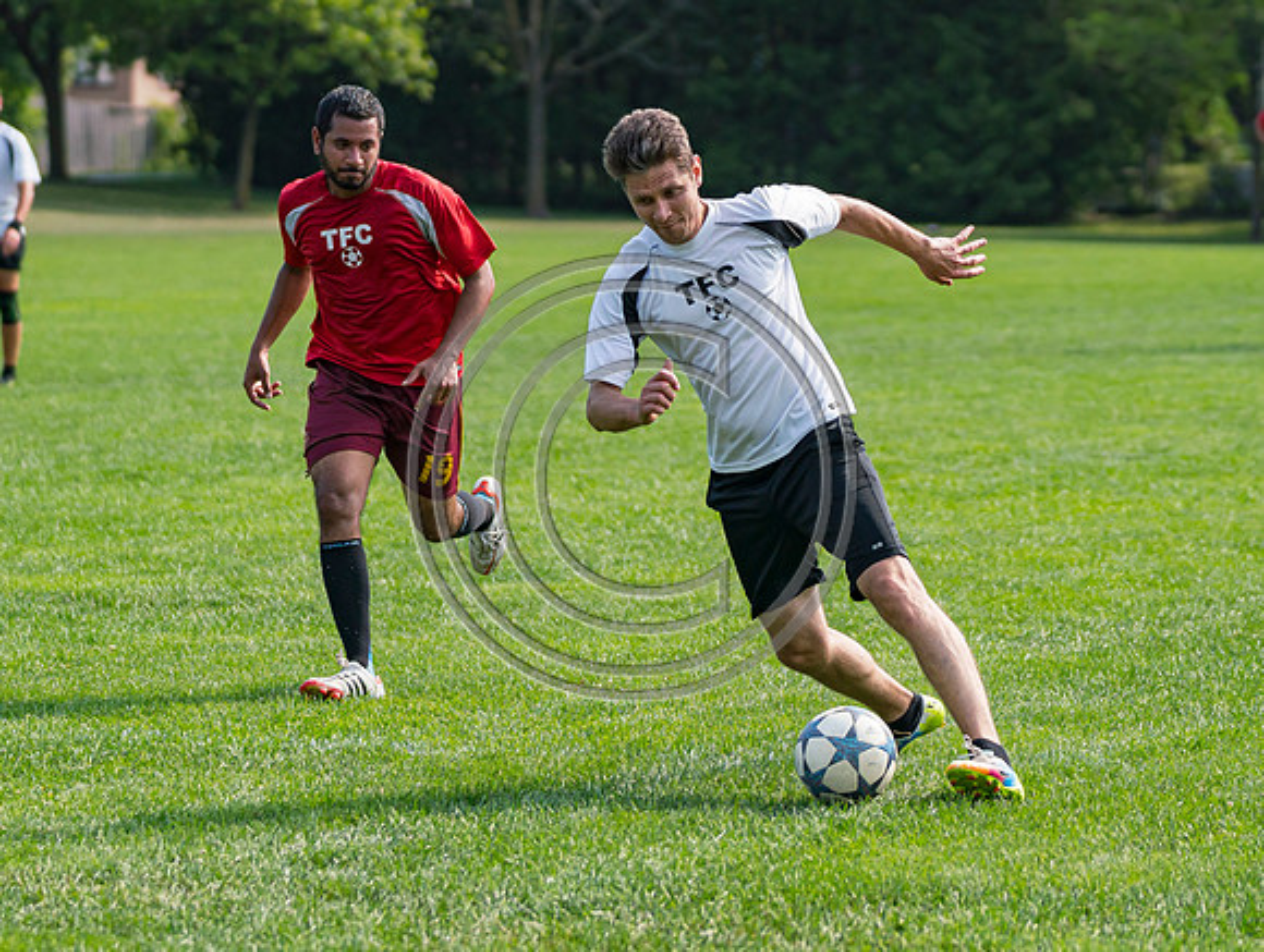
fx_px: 7574
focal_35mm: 207
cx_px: 775
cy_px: 461
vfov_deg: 7.2
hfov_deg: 9.5
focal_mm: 101
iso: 400
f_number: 2.8
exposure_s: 1/4000
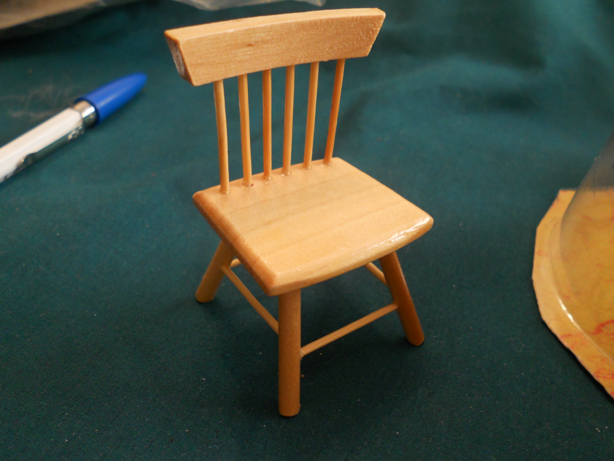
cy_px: 230
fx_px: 568
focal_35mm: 32
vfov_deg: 44.2
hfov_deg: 56.8
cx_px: 307
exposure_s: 1/30
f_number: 3.5
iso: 250
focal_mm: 5.8
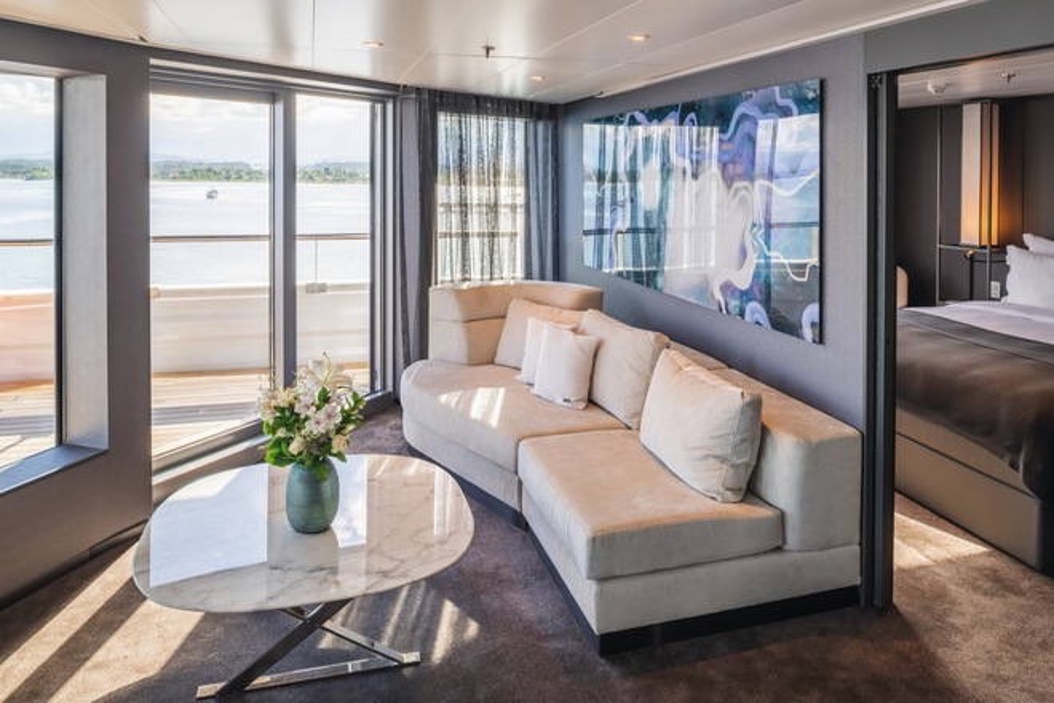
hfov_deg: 73.7
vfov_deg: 53.1
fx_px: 703
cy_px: 352
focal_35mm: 24
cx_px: 527
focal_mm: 24
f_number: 11
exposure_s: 1/125
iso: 64
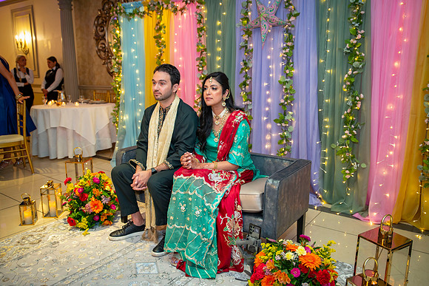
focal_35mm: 31
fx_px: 366
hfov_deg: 60.7
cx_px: 214
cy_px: 139
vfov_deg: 42.7
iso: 1000
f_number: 2.8
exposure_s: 1/60
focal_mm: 29
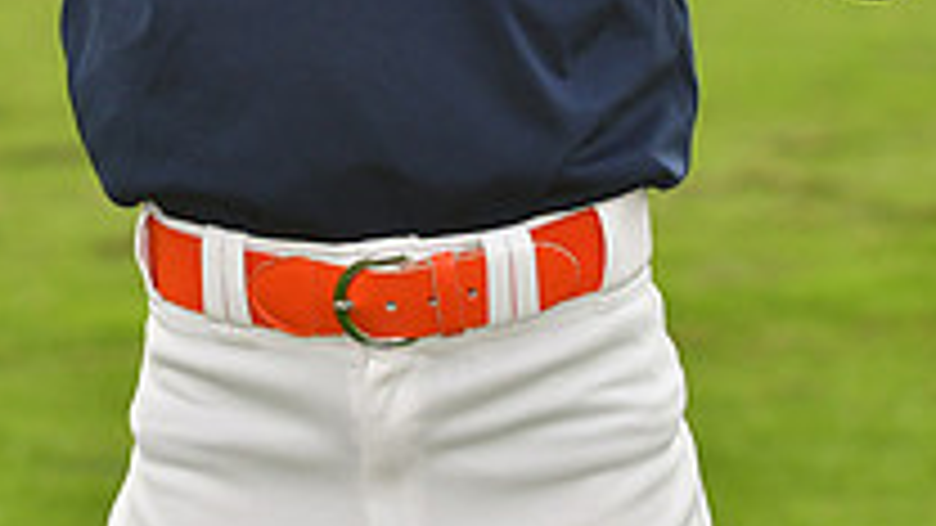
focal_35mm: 448
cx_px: 464
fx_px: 11119
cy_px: -267
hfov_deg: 4.8
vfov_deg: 2.7
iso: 200
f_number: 5
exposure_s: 1/640
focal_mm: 102
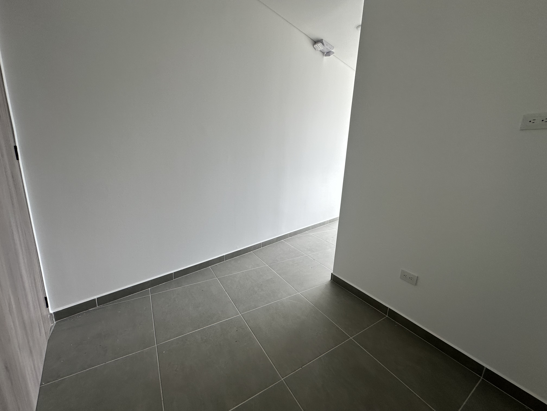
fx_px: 221
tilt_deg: -10.8
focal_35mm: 14
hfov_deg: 102.1
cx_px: 274
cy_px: 206
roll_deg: -2.0
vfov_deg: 85.7
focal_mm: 2.22
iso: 80
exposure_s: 1/99
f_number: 2.2
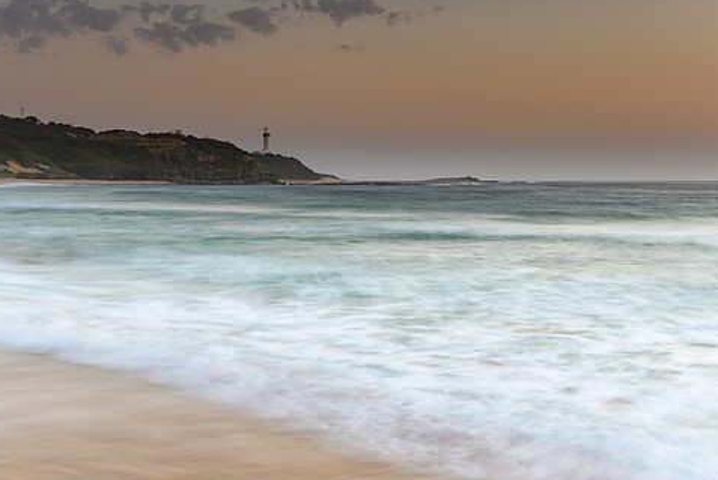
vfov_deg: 24.7
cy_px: 235
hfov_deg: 36.2
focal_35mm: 55
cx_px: 345
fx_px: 1098
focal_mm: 30
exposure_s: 2.5
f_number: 8
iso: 200
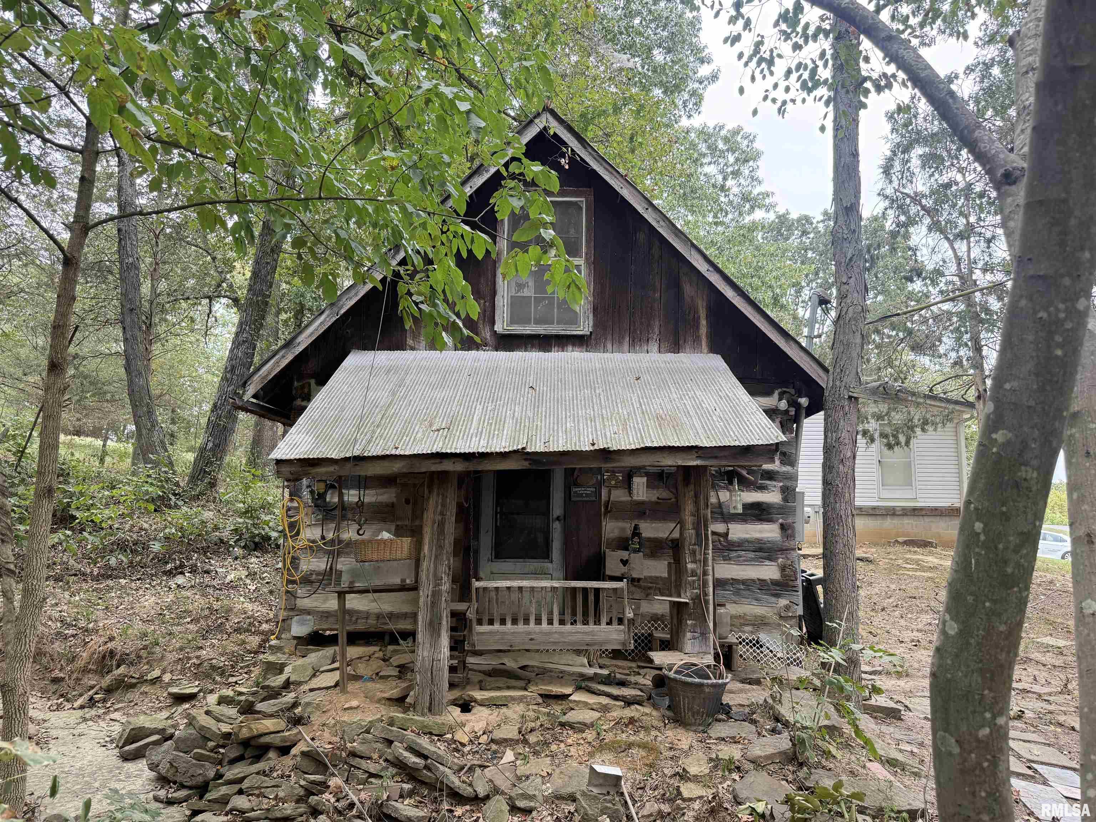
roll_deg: +0.4
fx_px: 760
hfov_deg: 71.6
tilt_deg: +9.1
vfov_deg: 56.8
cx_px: 548
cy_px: 411
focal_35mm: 24
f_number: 1.78
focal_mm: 6.76
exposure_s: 1/88
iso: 200
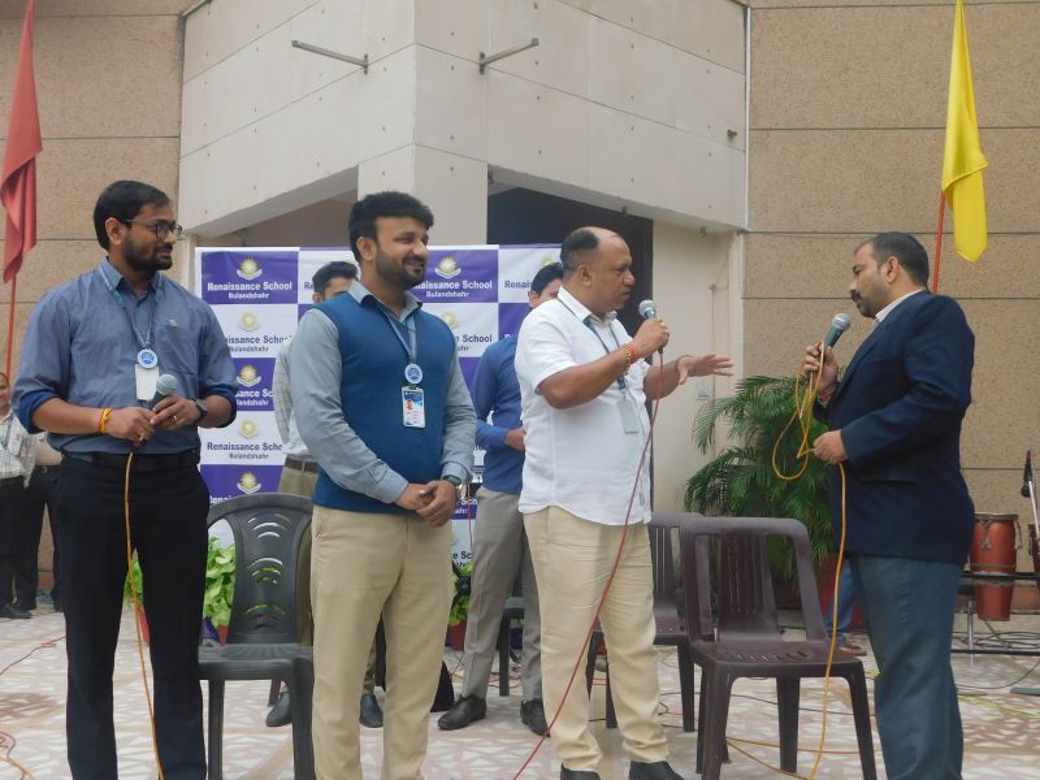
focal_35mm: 36
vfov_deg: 39.7
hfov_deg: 51.4
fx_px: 1082
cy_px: 390
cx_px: 520
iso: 125
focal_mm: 6.3
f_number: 3.5
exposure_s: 1/160
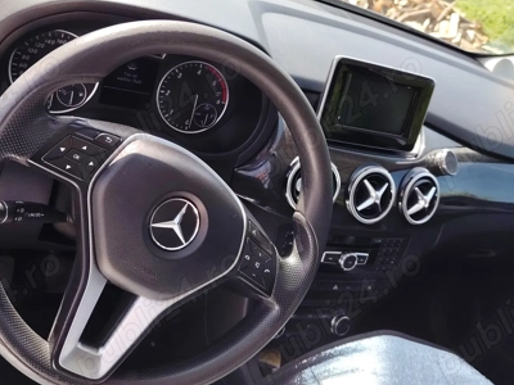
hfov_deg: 51.3
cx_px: 248
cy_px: 132
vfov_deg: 39.2
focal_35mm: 36
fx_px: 535
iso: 100
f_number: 1.75
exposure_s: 1/177
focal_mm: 5.25
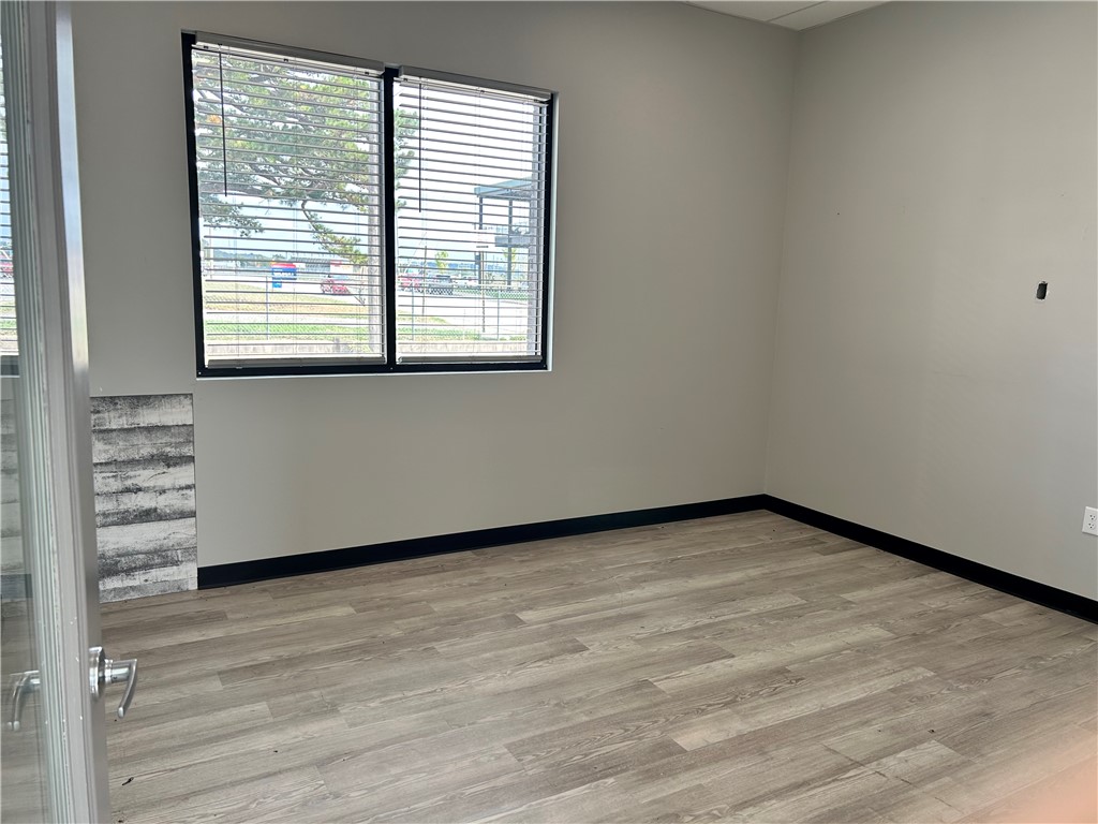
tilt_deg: -11.2
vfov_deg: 53.1
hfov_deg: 67.3
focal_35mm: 26
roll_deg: -1.7
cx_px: 549
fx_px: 825
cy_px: 412
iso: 50
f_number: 1.5
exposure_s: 1/208
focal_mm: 5.7
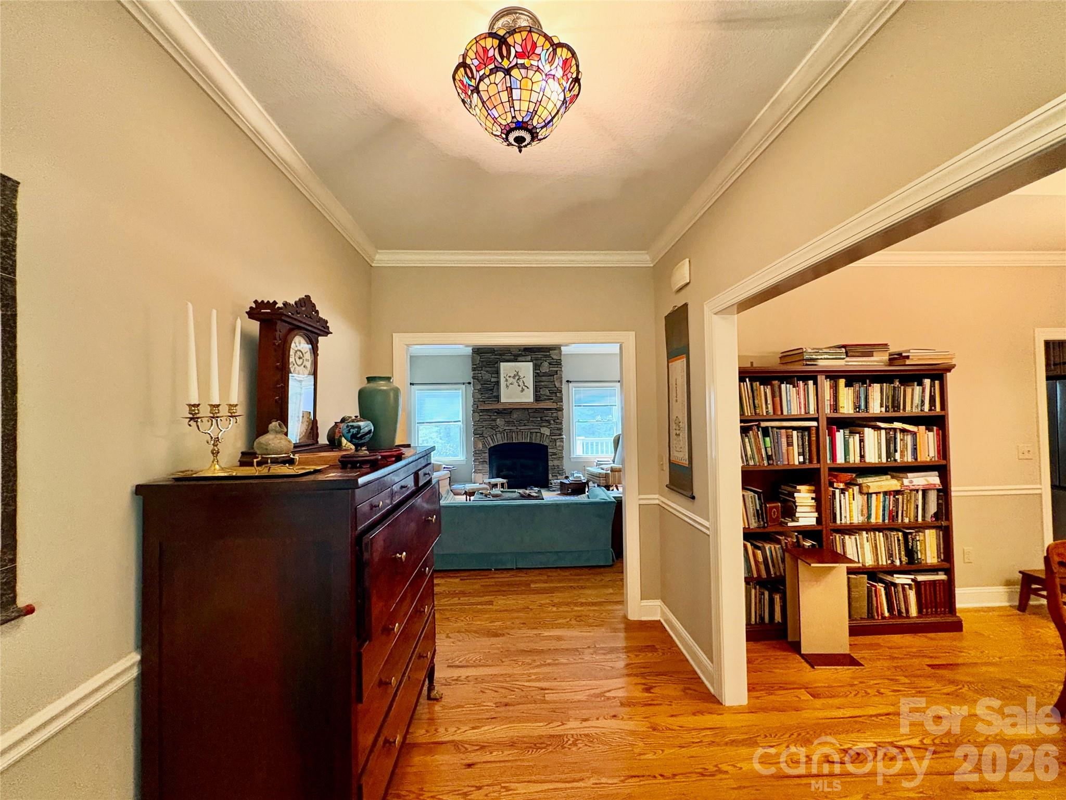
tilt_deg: +2.2
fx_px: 431
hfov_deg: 102.1
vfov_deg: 85.7
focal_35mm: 14
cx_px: 533
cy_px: 400
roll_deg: +1.6
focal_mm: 2.22
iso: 800
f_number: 2.2
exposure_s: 1/60
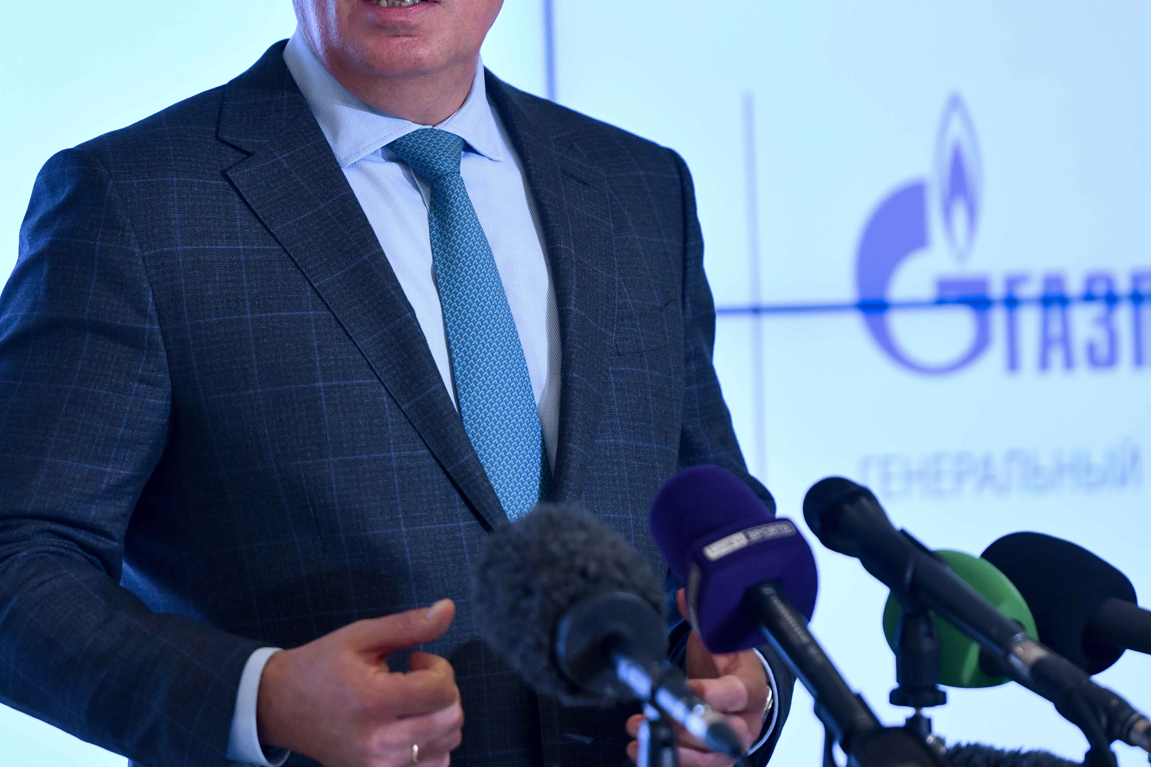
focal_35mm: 264
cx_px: 411
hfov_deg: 7.8
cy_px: 233
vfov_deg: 5.2
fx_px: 8440
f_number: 5
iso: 1100
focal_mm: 175
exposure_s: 1/160
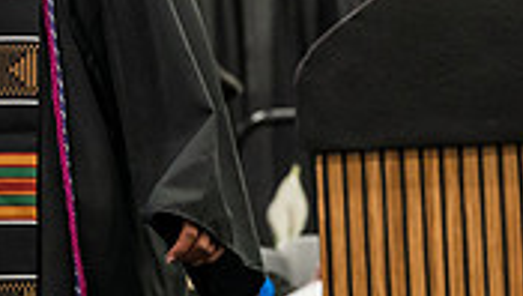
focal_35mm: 298
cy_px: -103
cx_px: -152
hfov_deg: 7.2
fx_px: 4138
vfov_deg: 4.1
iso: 4000
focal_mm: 86
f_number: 4.5
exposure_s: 1/200
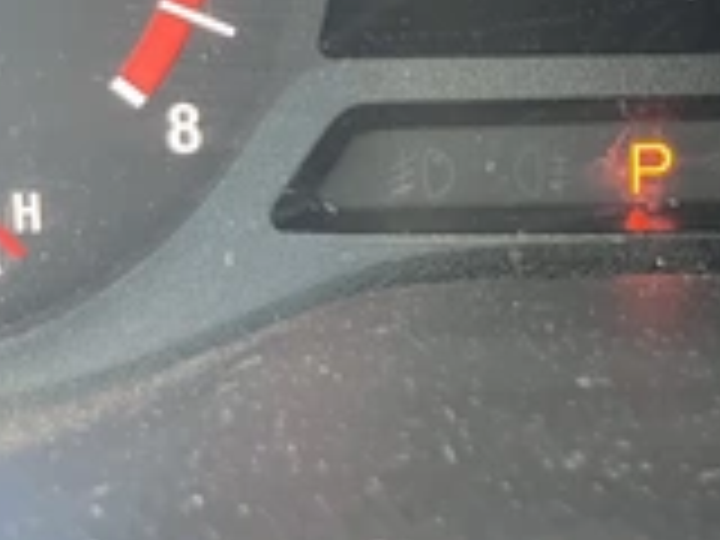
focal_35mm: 65
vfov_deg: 21.2
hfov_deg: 26.5
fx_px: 1352
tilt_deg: -23.5
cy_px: -86
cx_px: 864
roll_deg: +1.1
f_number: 1.6
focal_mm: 5.1
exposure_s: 1/44
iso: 500
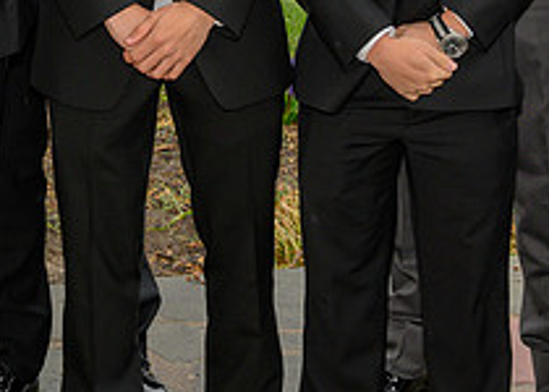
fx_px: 1668
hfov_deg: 18.6
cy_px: -210
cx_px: 161
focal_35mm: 107
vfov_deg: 12.7
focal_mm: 31
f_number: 6.3
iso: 400
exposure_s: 1/160
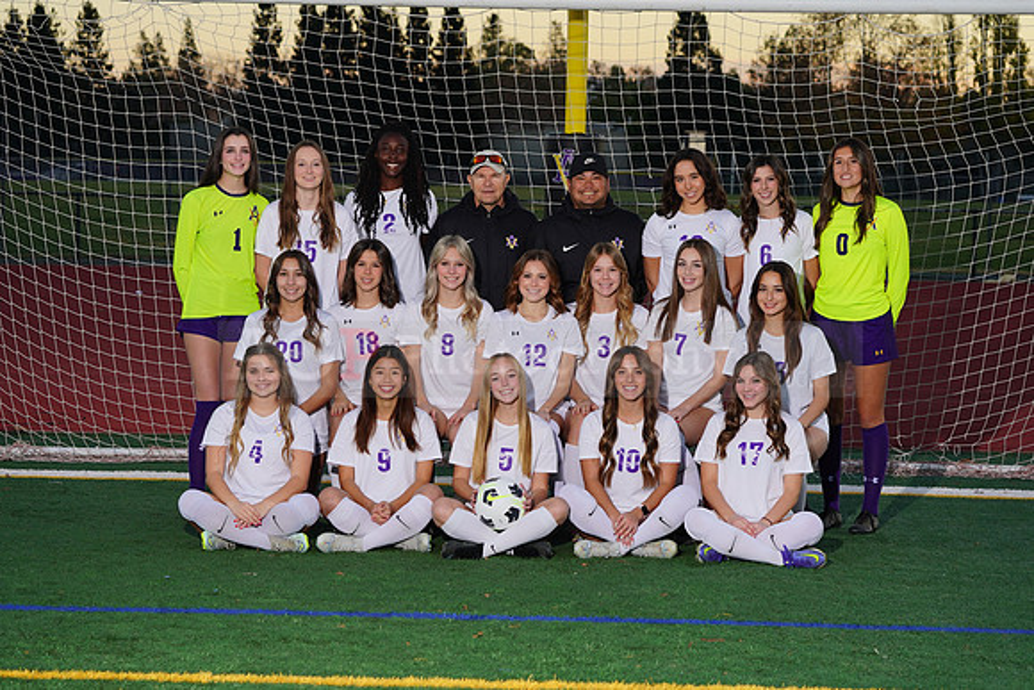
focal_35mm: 100
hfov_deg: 20.4
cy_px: 345
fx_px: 2873
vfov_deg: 13.7
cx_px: 517
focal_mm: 100
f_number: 7.1
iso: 320
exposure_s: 1/200
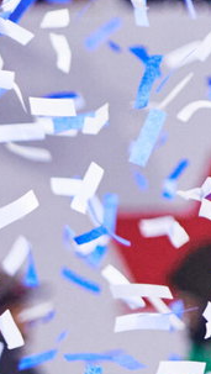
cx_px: -561
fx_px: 9217
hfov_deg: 1.3
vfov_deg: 2.3
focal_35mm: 929
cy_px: 488
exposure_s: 1/800
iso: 2000
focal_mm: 112
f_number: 2.8
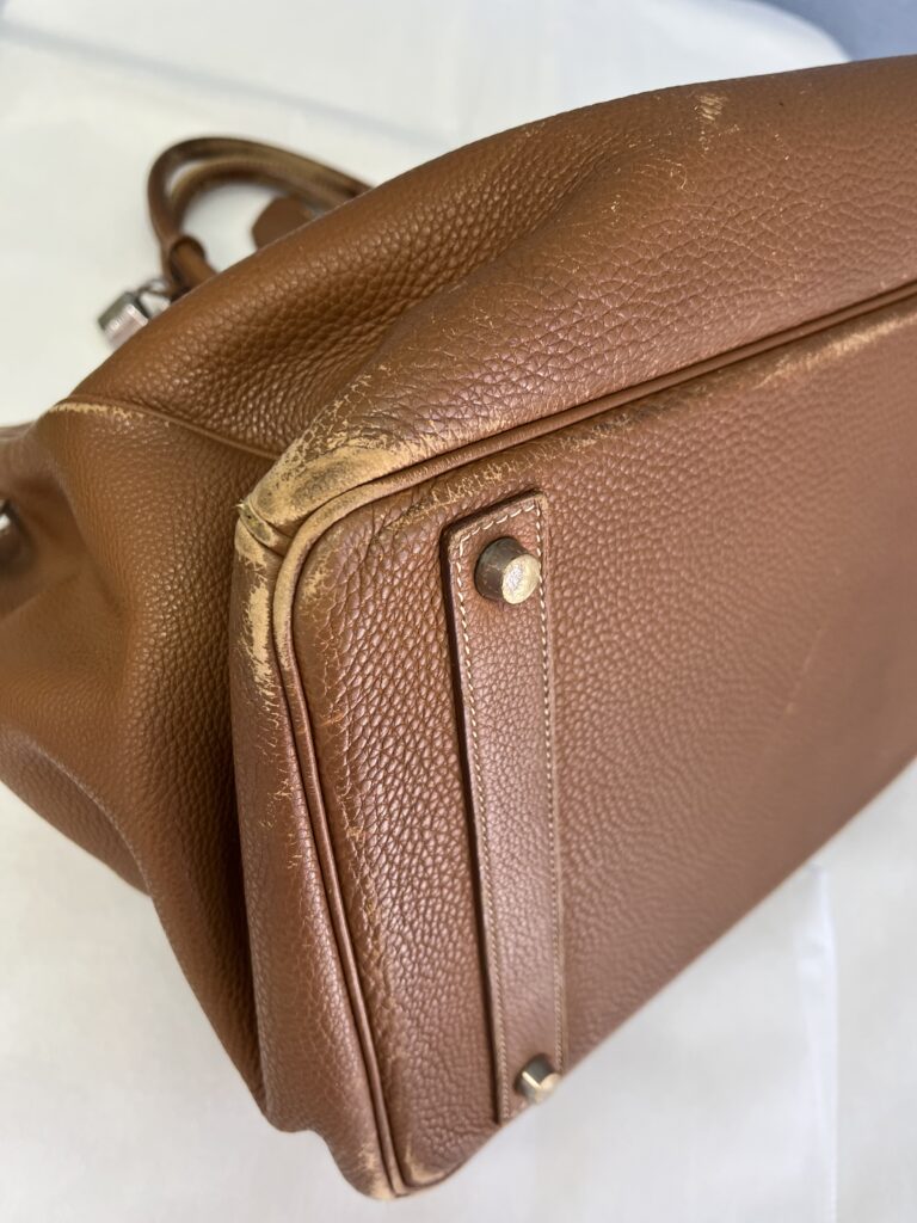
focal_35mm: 26
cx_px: 458
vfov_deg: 67.3
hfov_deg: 53.1
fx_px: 918
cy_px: 612
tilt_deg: -61.5
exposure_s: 1/120
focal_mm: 5.1
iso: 100
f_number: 1.6
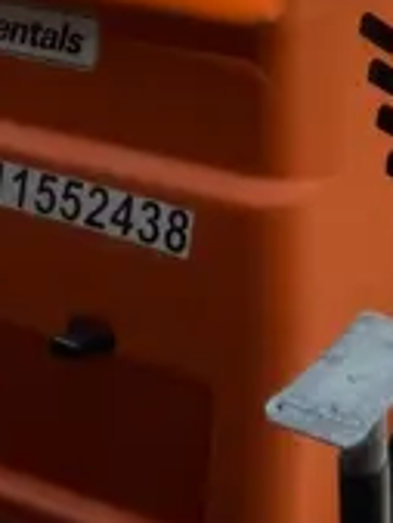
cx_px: 316
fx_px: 1572
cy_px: -227
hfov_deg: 14.2
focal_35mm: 104
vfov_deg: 17.3
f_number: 1.78
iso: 80
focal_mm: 6.76
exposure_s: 1/3247
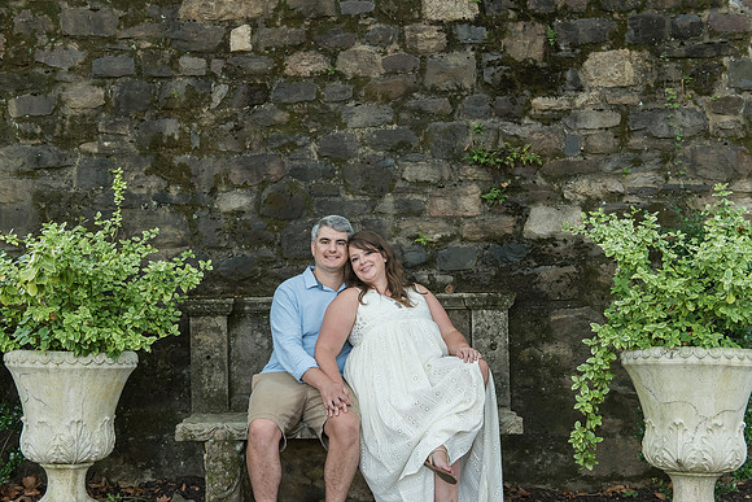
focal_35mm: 48
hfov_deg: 41.1
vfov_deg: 28.1
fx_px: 1003
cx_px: 376
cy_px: 251
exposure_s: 1/100
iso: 1600
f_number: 4.5
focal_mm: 48
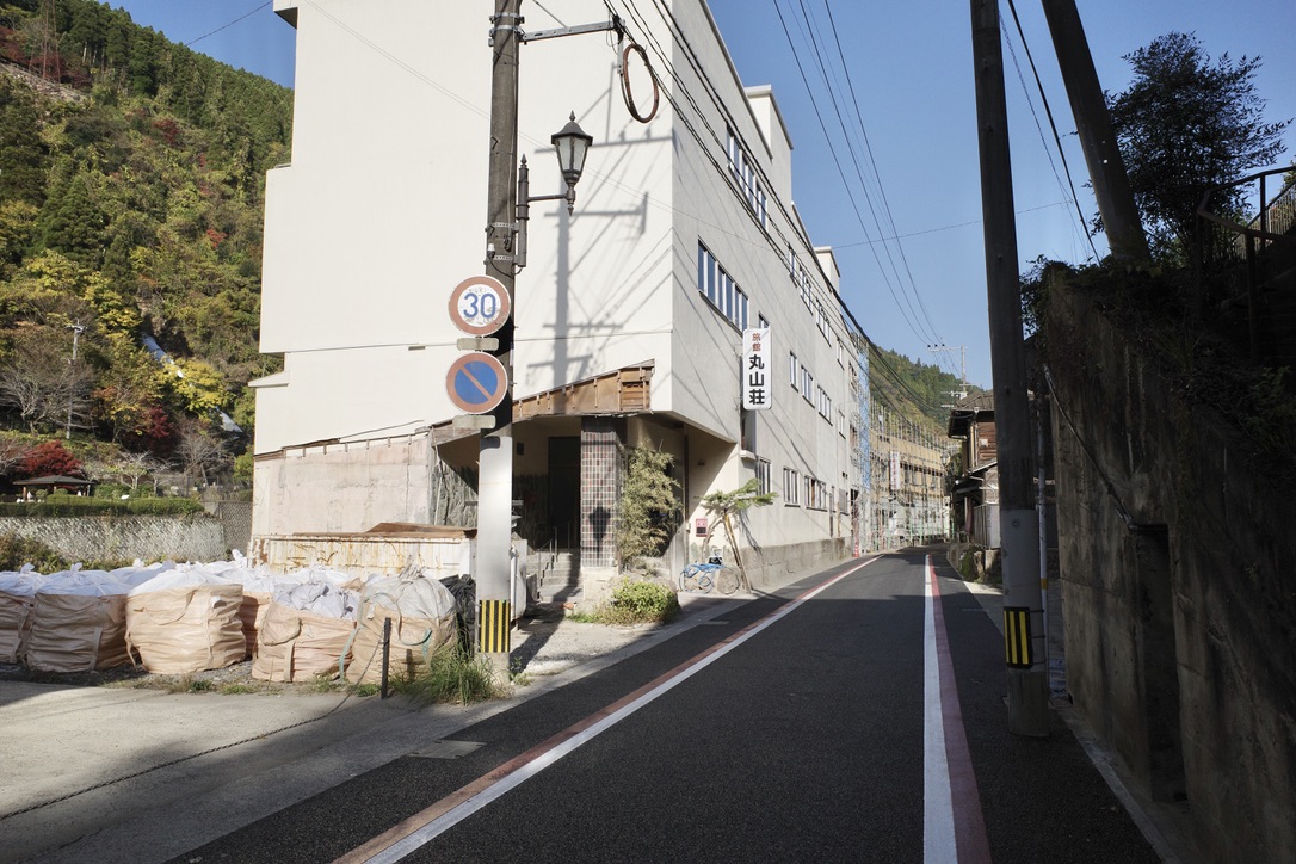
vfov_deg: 46.4
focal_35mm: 28
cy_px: 432
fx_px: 1008
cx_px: 648
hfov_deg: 65.5
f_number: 5.6
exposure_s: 1/1250
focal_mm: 18.3
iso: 200
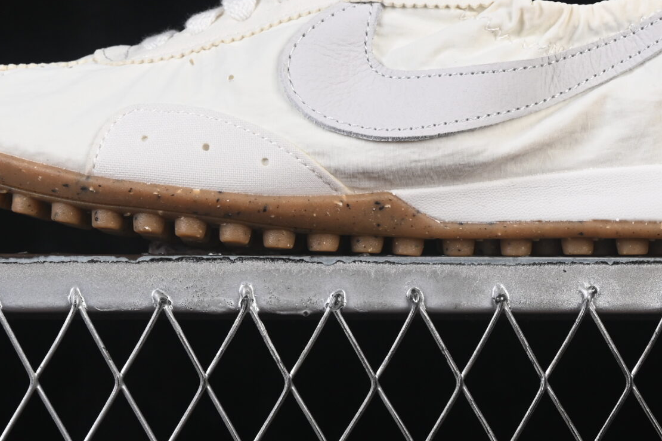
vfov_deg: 7.9
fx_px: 3181
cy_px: -62
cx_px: 358
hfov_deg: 11.9
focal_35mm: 173
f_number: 8
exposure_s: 1/80
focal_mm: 50
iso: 160
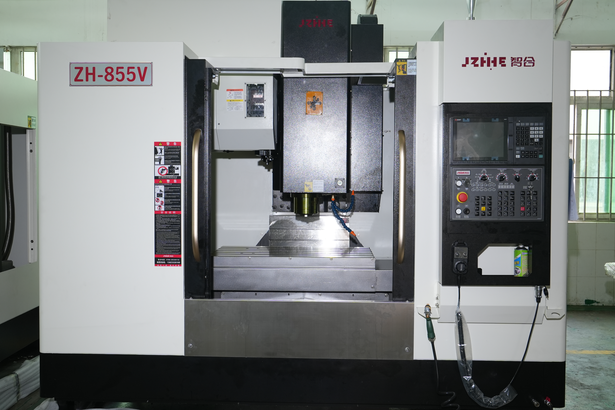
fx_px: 615
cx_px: 308
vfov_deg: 36.9
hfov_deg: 53.1
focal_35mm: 36
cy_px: 205
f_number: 5.6
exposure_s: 1/50
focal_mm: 24
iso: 320
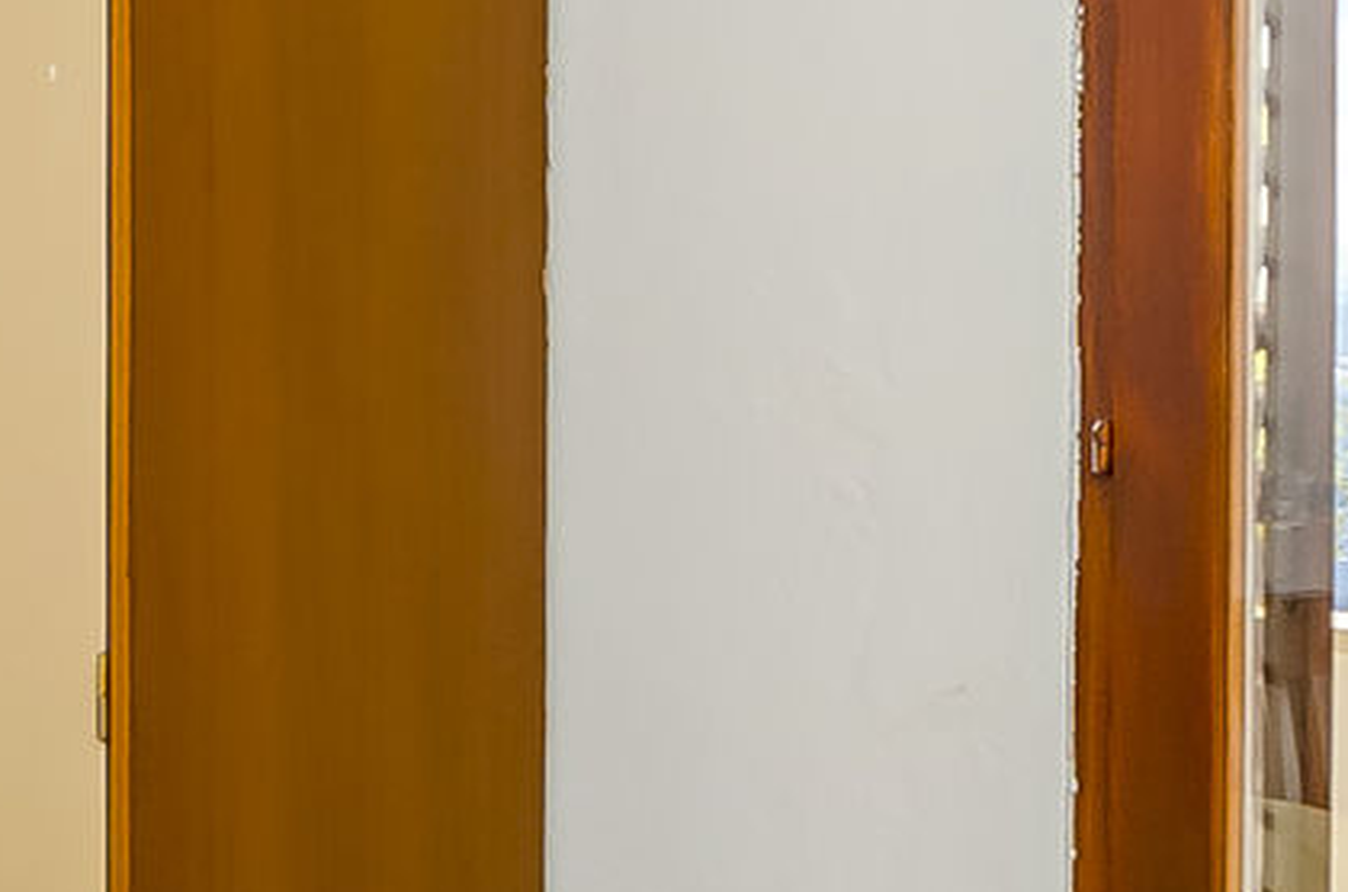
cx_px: -716
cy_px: 396
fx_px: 3736
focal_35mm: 100
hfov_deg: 18.1
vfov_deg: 13.6
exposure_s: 1/200
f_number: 9
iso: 250
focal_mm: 10
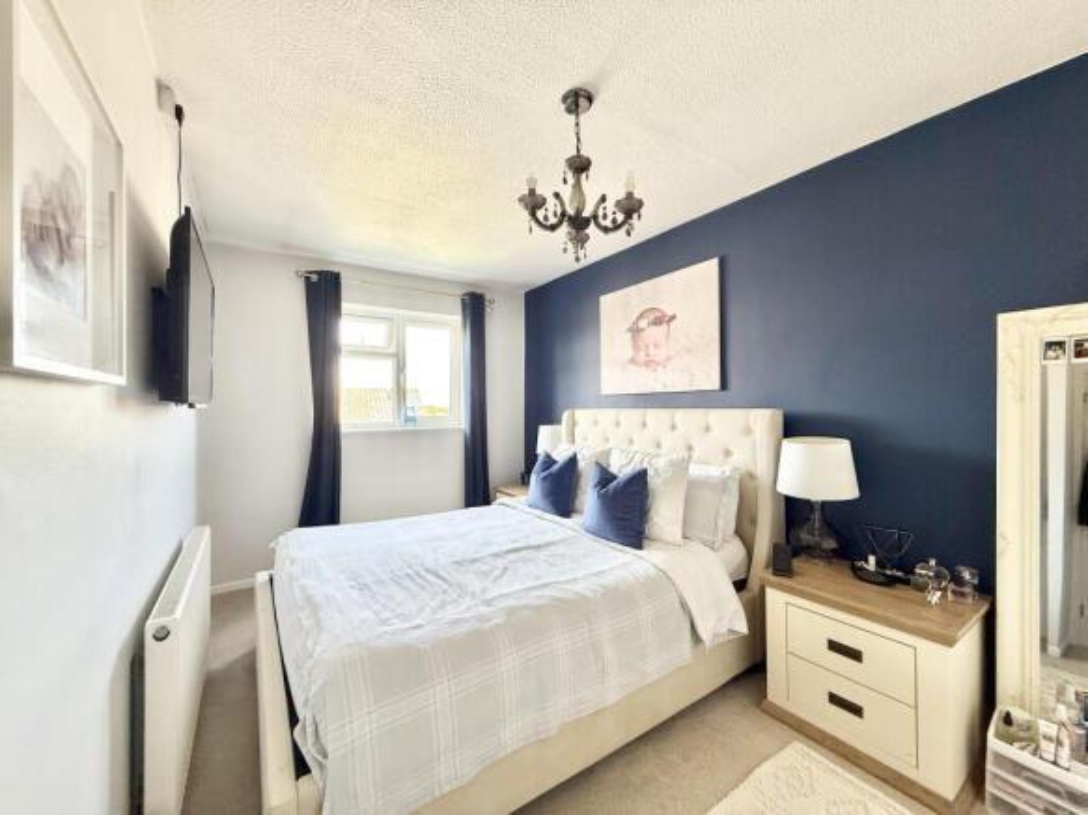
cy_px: 408
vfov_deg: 85.7
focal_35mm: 14
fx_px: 440
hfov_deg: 102.1
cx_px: 544
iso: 160
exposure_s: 1/99
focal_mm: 2.22
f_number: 2.2
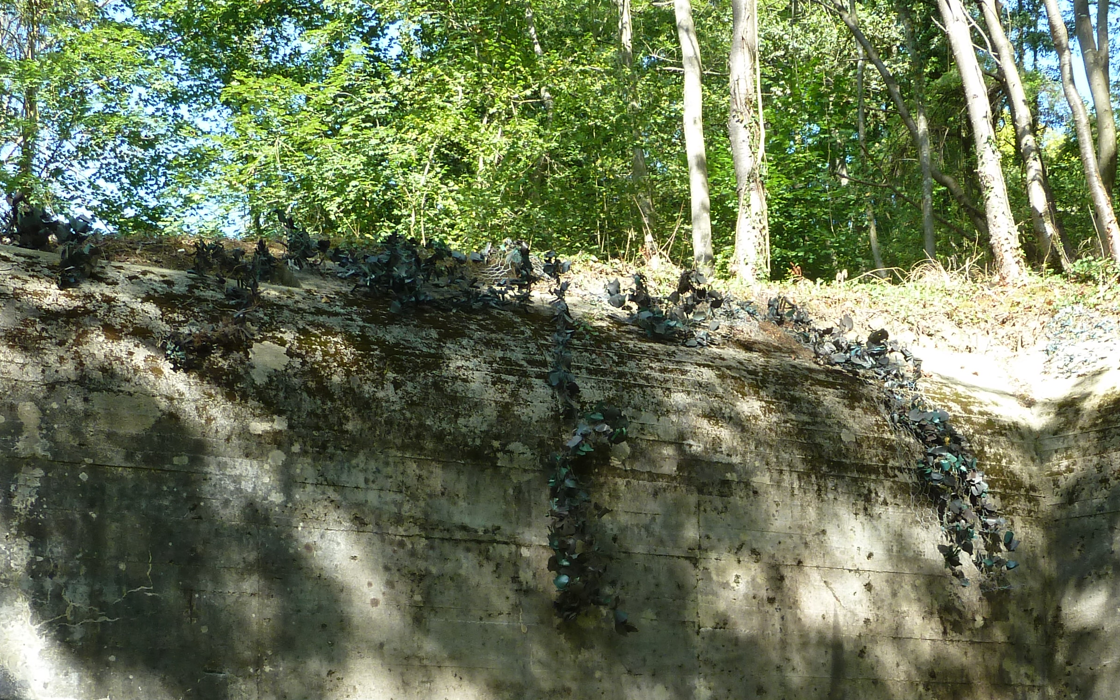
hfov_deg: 37.9
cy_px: 688
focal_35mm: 53
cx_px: 714
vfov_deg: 23.5
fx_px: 1618
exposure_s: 1/100
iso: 80
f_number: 3.4
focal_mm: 5
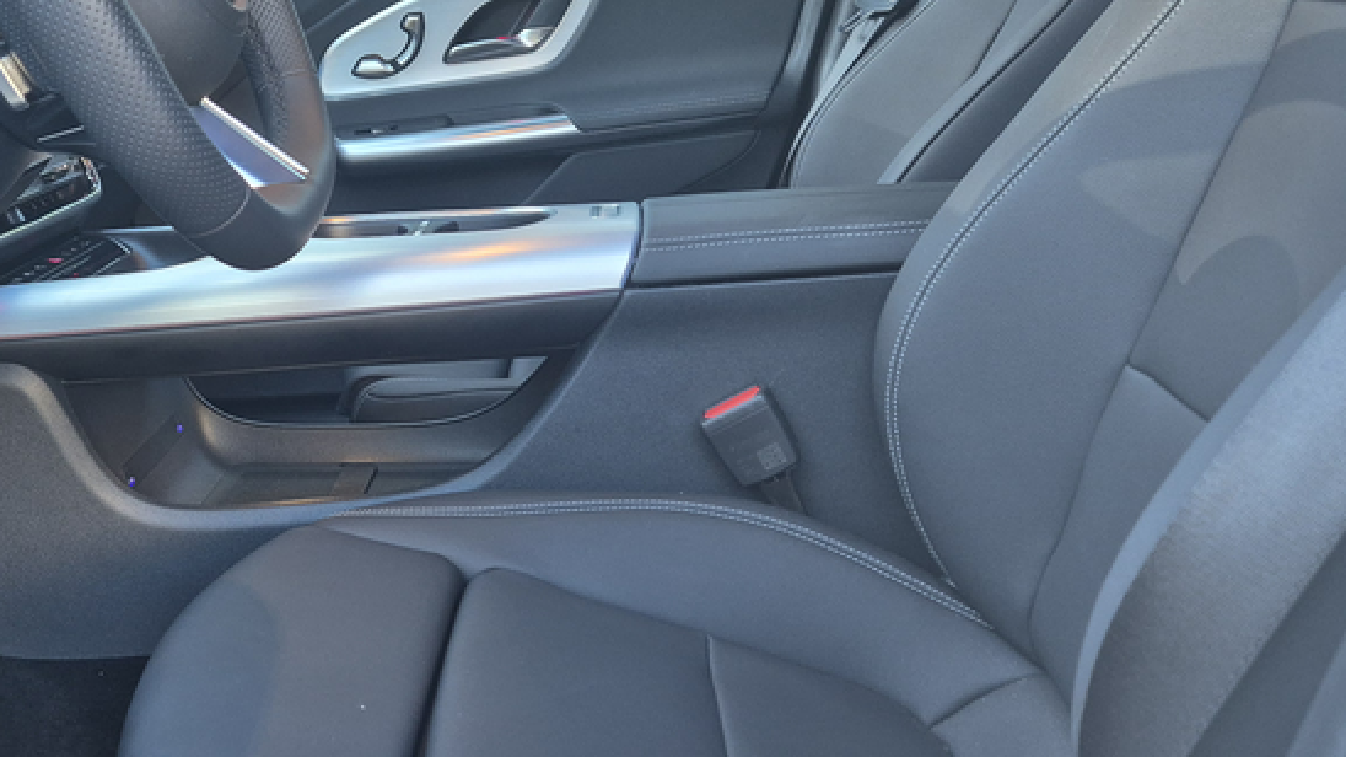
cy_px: 468
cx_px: 327
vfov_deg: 27.6
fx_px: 1534
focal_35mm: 43
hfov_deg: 45.6
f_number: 1.8
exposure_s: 1/180
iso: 160
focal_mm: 5.4
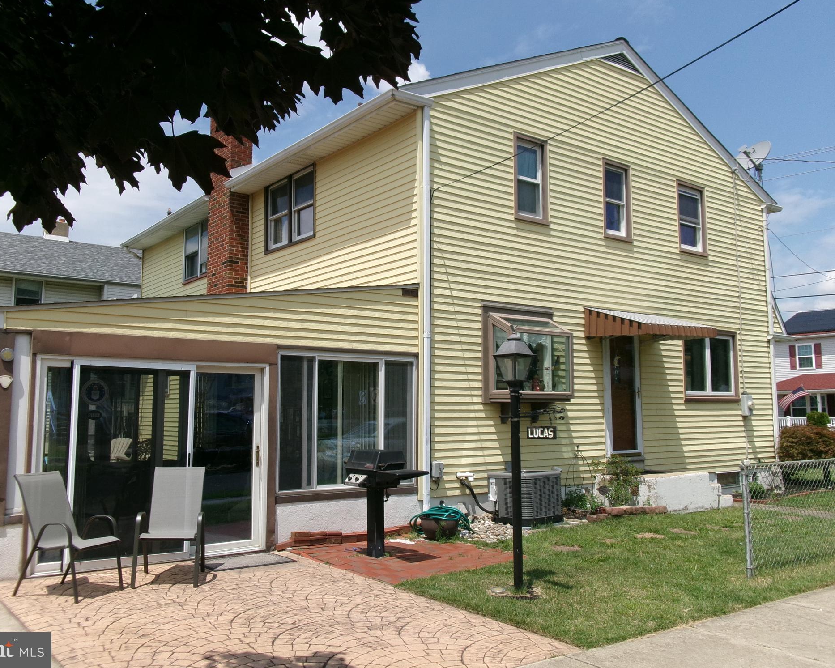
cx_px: 398
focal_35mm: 30
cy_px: 325
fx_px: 741
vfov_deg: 48.5
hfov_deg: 58.7
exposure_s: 1/170
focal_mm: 5.1
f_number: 10.8
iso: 100
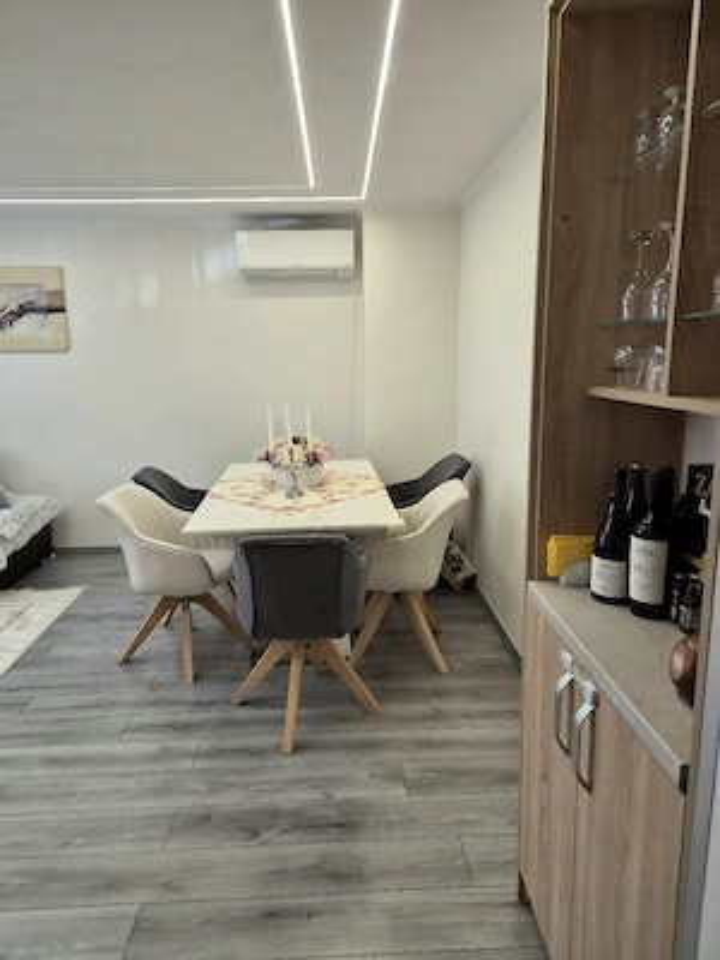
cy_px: 480
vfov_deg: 73.9
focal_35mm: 23
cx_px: 360
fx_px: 638
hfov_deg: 58.9
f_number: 1.8
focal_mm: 5.4
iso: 200
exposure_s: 1/100
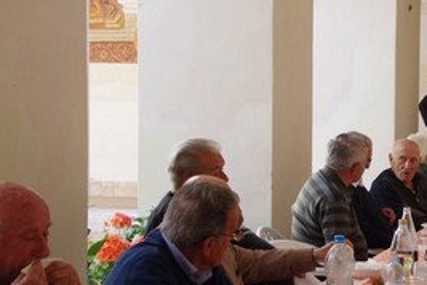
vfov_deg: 13.3
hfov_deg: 19.6
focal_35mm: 103
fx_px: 1222
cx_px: 352
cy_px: 135
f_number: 8
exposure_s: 1/60
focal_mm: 37
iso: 640
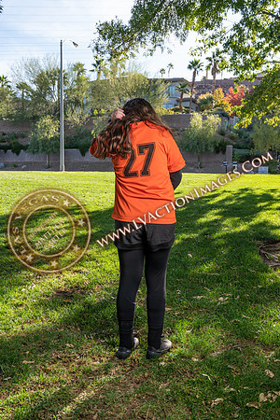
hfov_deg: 40.0
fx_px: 385
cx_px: 140
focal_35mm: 33
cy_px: 210
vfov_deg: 57.2
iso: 100
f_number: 5.6
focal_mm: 33
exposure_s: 1/160
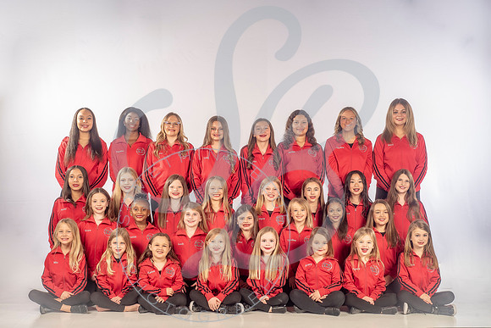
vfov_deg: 26.4
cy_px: 166
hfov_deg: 38.8
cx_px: 248
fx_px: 698
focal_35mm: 51
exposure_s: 1/160
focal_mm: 50
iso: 500
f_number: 7.1
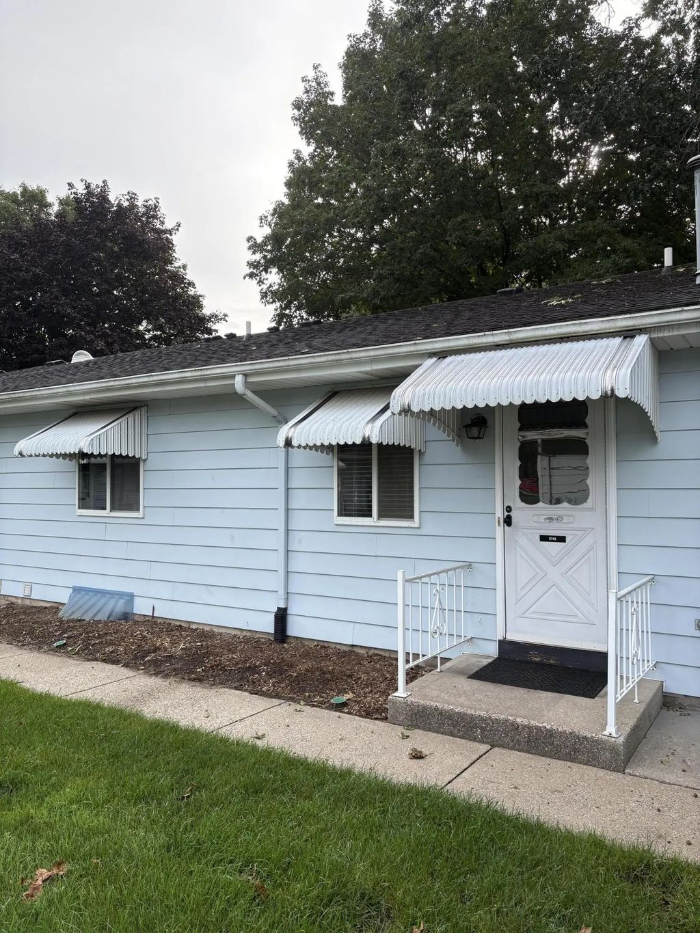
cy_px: 466
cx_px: 350
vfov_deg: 67.3
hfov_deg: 53.1
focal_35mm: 26
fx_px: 701
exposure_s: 1/1016
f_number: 1.6
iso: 64
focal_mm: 5.96
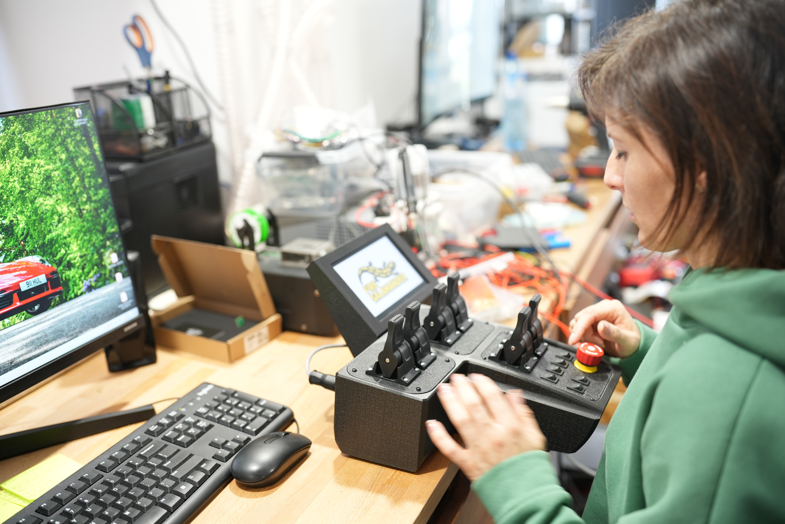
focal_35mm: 35
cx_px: 392
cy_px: 262
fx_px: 763
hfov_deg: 54.4
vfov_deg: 37.9
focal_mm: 35
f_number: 2
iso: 320
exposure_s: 1/40
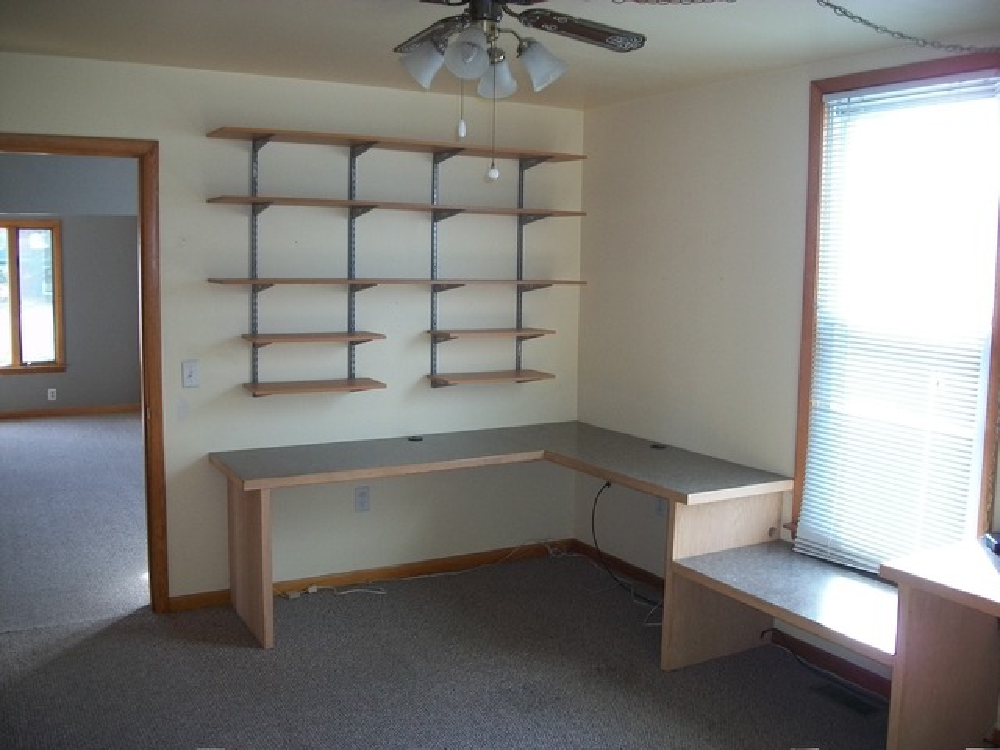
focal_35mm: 32
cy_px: 375
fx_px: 924
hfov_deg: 56.8
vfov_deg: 44.2
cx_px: 500
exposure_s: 1/30
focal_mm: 5.7
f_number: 2.9
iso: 80
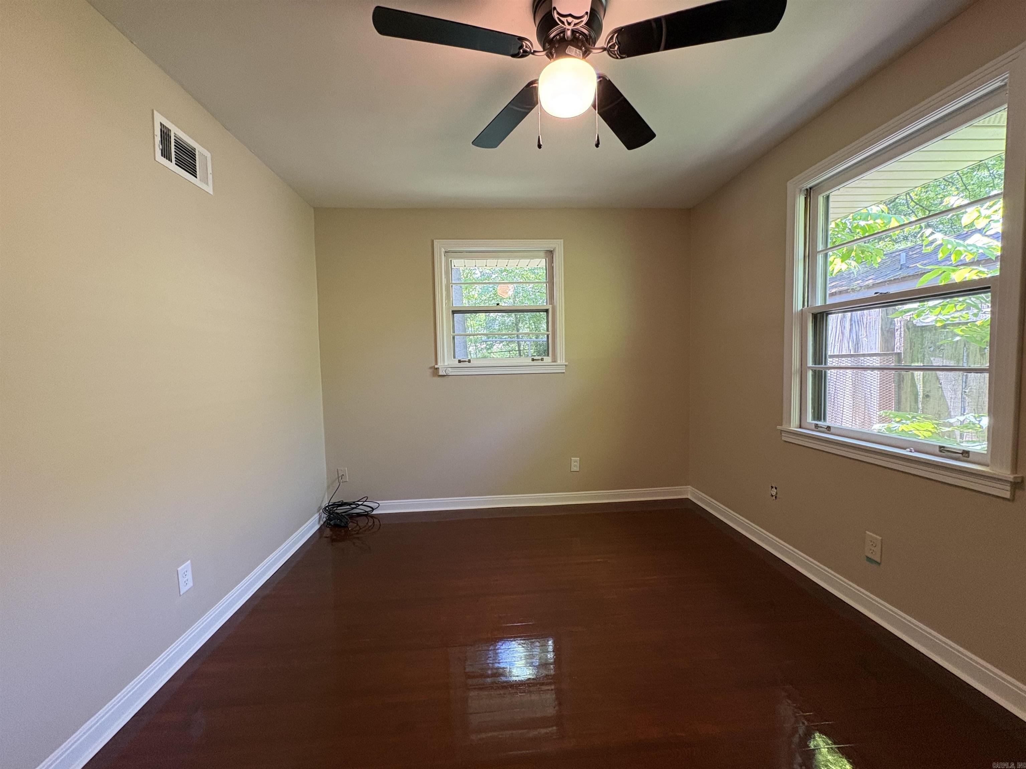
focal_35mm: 14
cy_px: 384
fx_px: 415
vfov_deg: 85.7
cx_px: 513
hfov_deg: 102.1
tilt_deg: -2.6
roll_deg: +1.5
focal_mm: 2.22
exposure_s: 1/60
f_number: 2.2
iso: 320
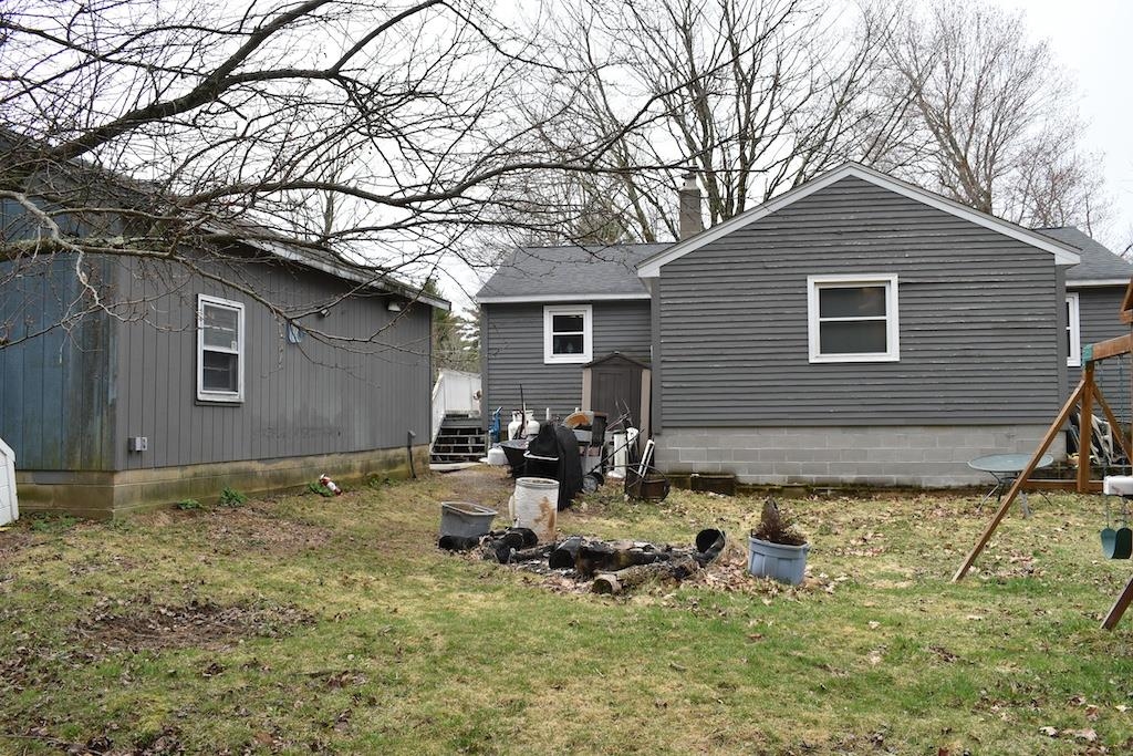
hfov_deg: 59.5
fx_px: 991
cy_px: 378
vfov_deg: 41.7
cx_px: 566
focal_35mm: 32
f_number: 8
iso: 200
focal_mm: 21
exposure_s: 1/250
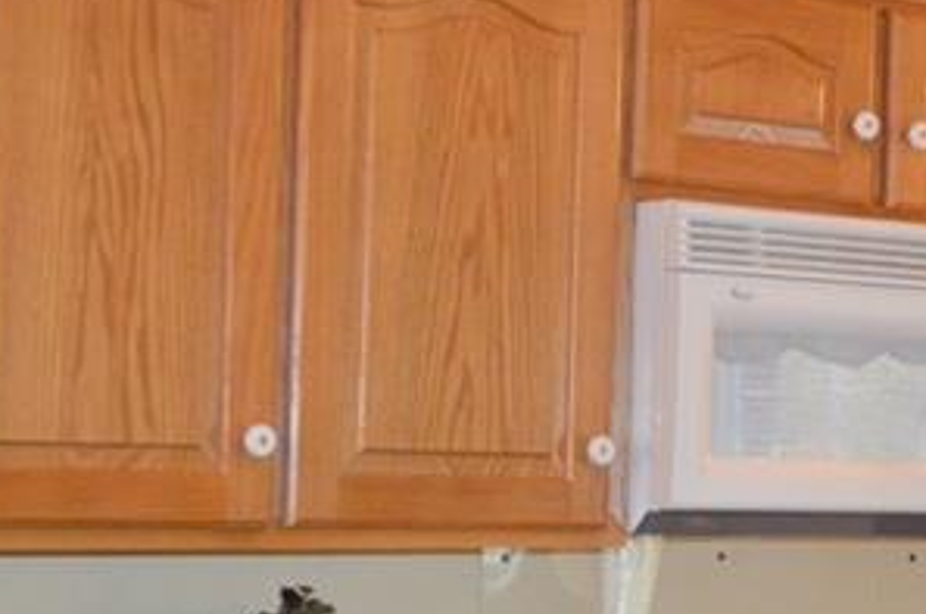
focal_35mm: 124
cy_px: 439
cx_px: 1260
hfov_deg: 15.6
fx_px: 3184
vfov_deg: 11.0
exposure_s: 1/60
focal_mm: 24
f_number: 4
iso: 1800
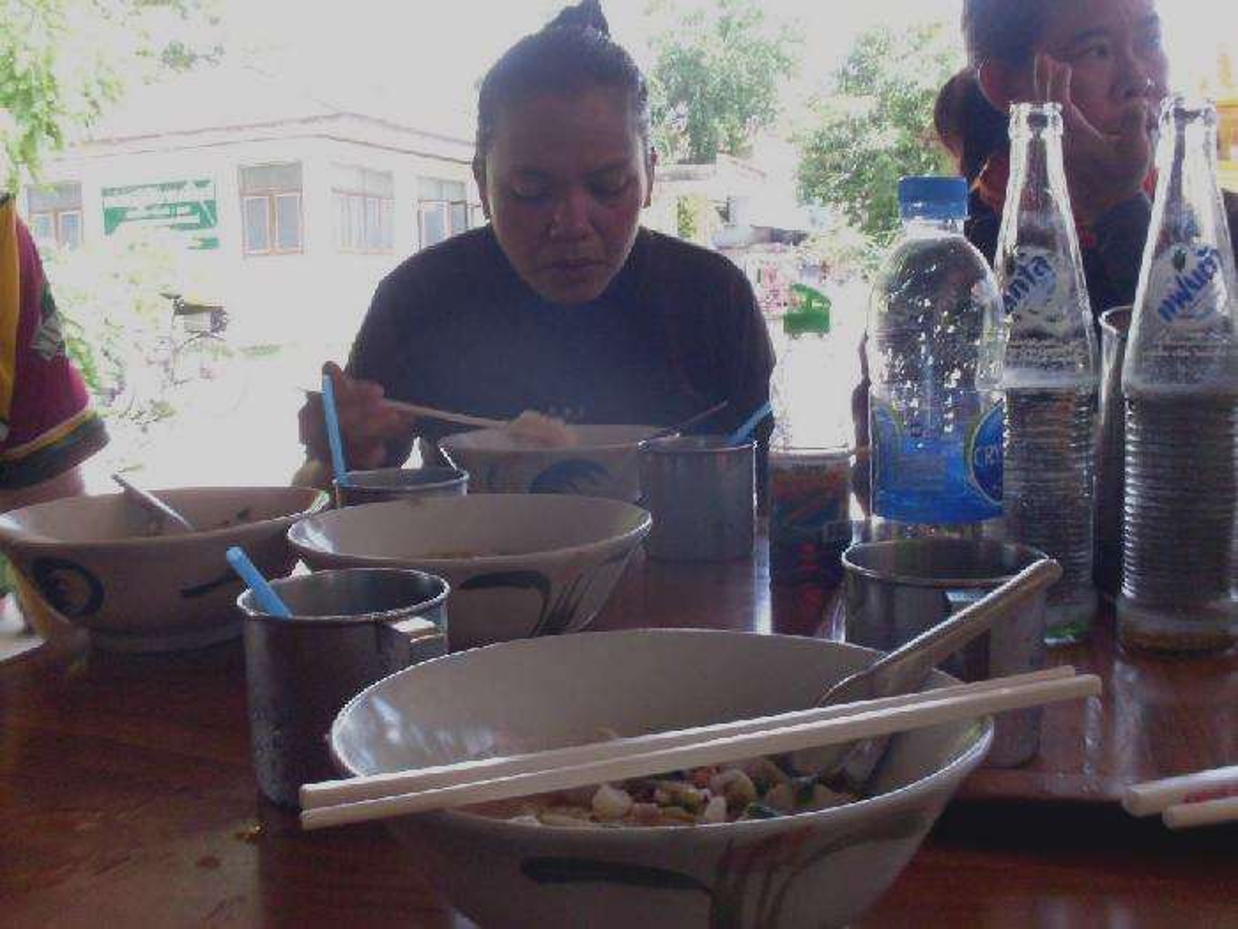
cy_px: 464
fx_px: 1359
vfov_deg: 37.7
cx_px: 619
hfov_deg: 49.0
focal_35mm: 38
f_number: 2.8
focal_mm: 6.3
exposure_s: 1/30
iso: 200
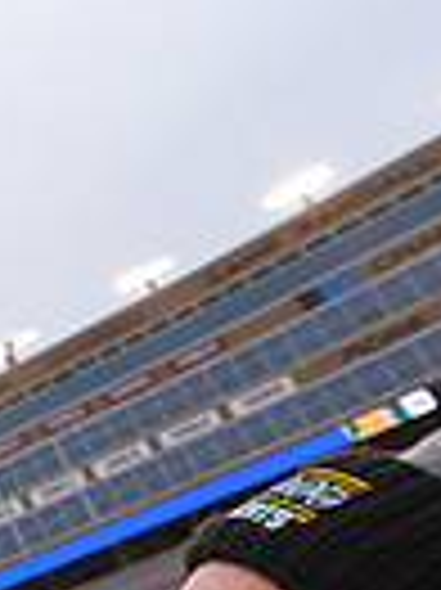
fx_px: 1157
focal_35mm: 68
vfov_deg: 27.3
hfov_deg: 13.1
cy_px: 561
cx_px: -729
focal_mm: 16
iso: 320
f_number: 4
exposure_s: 1/800
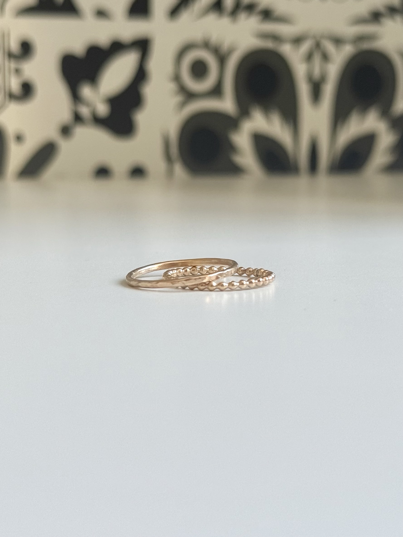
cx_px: 202
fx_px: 745
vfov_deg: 39.7
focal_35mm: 48
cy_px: 268
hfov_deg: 30.3
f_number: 1.78
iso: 64
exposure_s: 1/236
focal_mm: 6.76
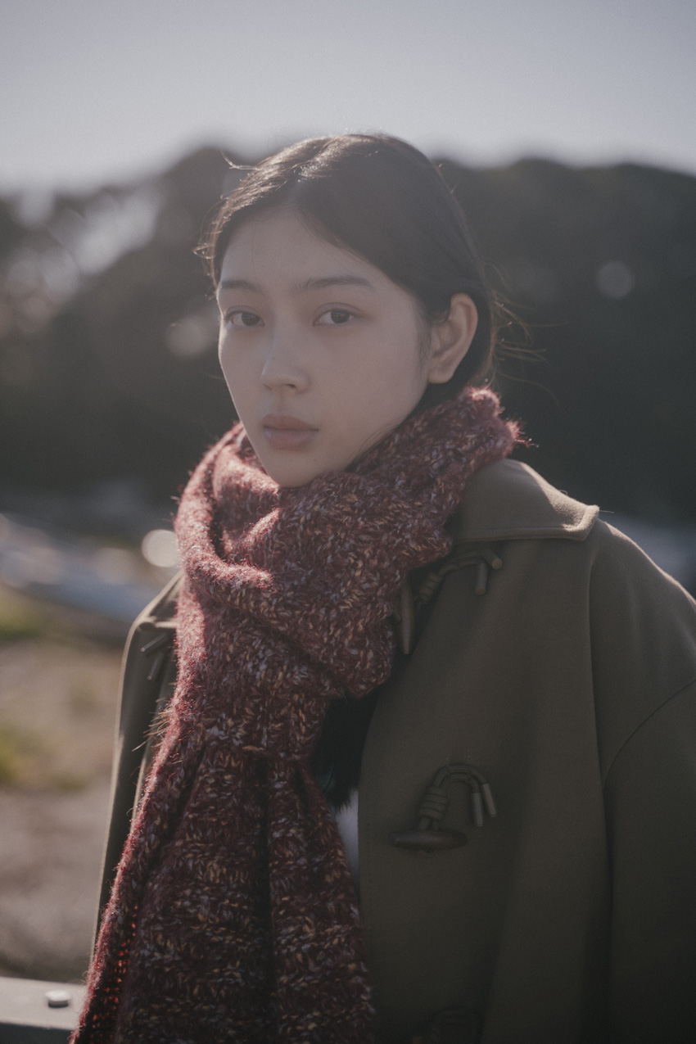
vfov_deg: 27.0
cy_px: 522
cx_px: 348
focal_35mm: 75
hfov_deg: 18.2
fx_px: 2175
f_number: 2.8
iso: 100
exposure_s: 1/1600
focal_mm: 75
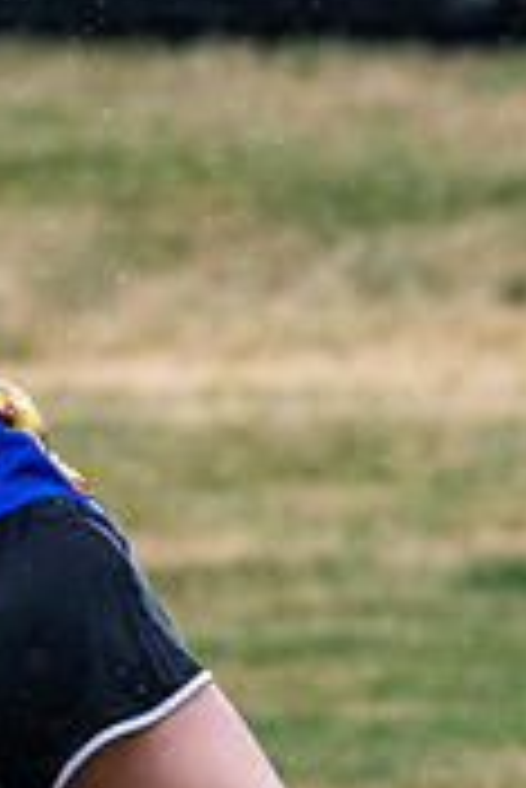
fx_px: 39150
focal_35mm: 1790
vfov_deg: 1.2
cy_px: 585
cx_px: -52
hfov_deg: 0.8
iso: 1600
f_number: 5
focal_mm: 300
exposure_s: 1/2000
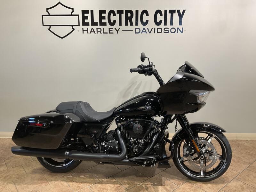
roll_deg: -0.4
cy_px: 96
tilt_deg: -14.3
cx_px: 128
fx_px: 214
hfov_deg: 61.7
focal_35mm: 29
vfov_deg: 48.2
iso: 64
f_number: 1.8
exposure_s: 1/60
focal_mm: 3
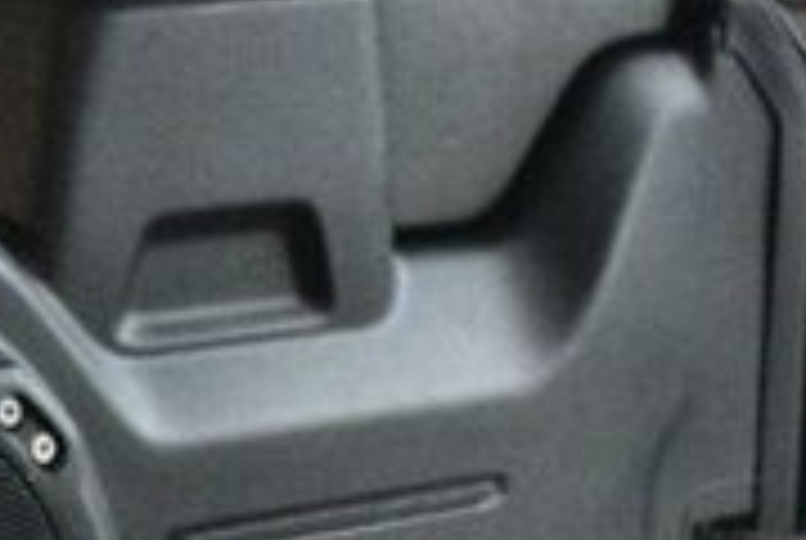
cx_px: 5
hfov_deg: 10.5
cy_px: 1318
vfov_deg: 6.7
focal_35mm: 194
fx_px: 4351
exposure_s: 1/60
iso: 4000
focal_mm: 23
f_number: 3.8
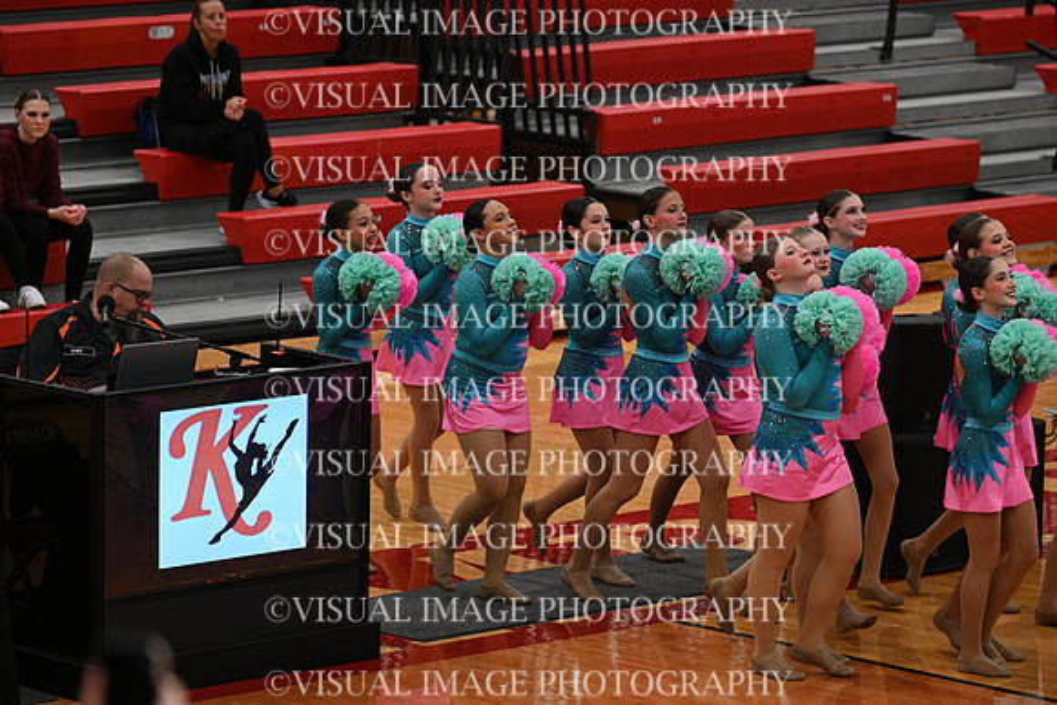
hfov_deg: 10.3
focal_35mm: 200
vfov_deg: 6.9
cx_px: 528
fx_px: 5873
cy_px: 352
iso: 4000
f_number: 4
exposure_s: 1/400
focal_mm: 200
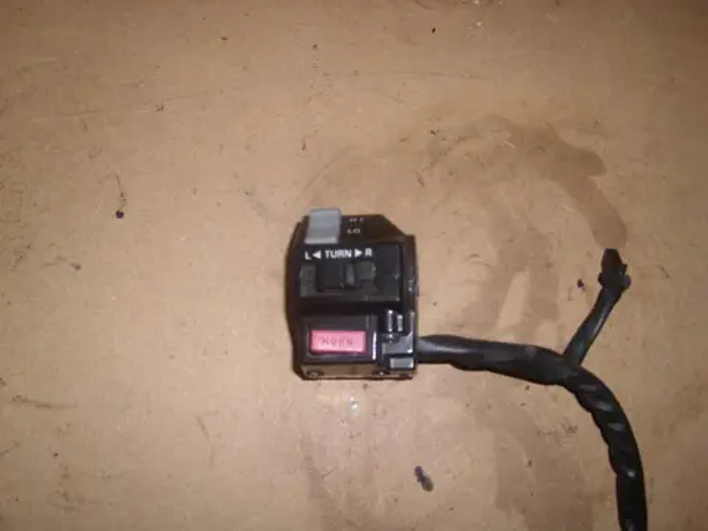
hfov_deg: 52.6
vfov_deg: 40.7
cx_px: 354
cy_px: 266
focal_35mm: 35
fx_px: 716
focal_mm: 5.8
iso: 50
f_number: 7.1
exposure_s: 1/30
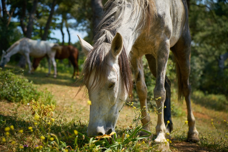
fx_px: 443
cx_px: 114
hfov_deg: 28.8
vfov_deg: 19.5
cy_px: 76
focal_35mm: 70
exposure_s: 1/500
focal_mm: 70
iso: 100
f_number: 4
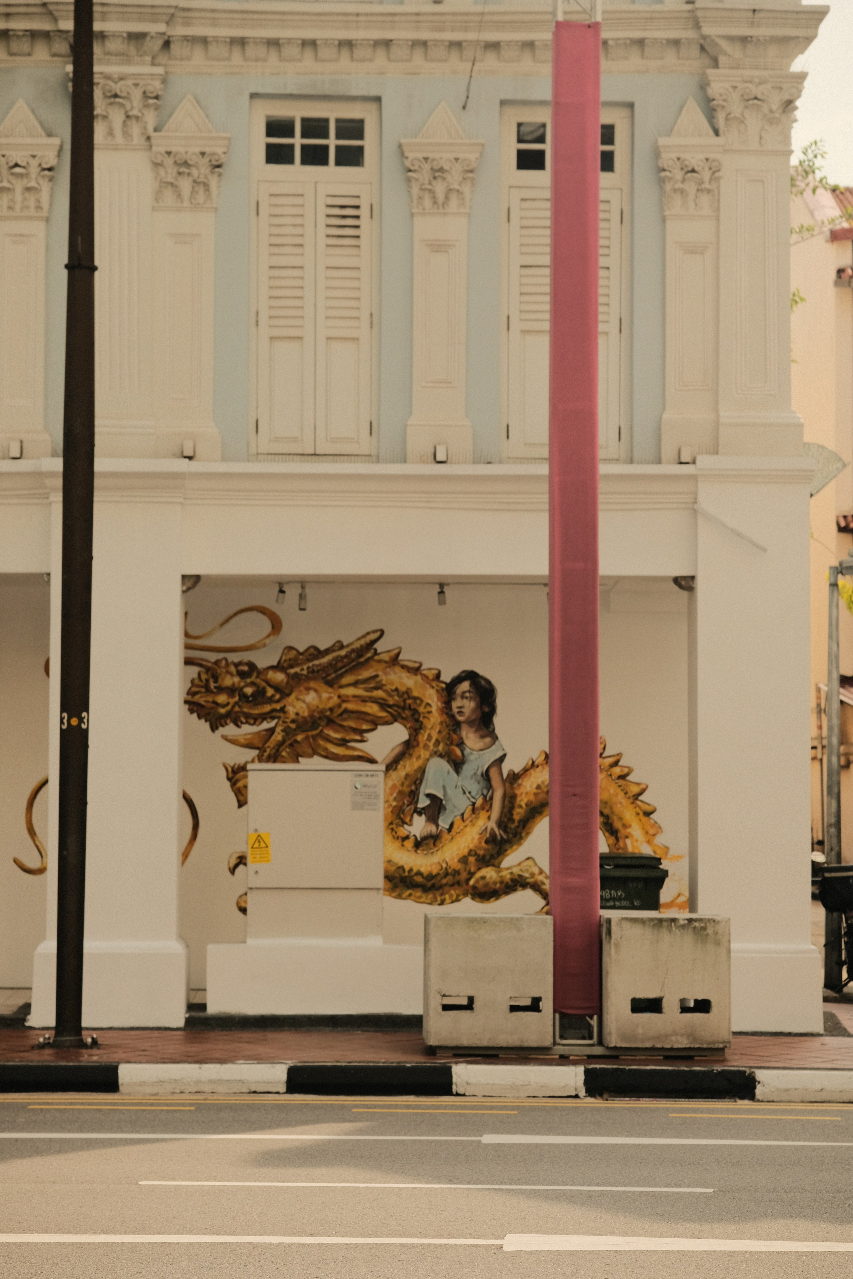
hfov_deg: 16.3
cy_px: 640
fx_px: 2985
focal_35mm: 84
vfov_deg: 24.2
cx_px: 426
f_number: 4
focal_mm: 56
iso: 800
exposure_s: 1/1000
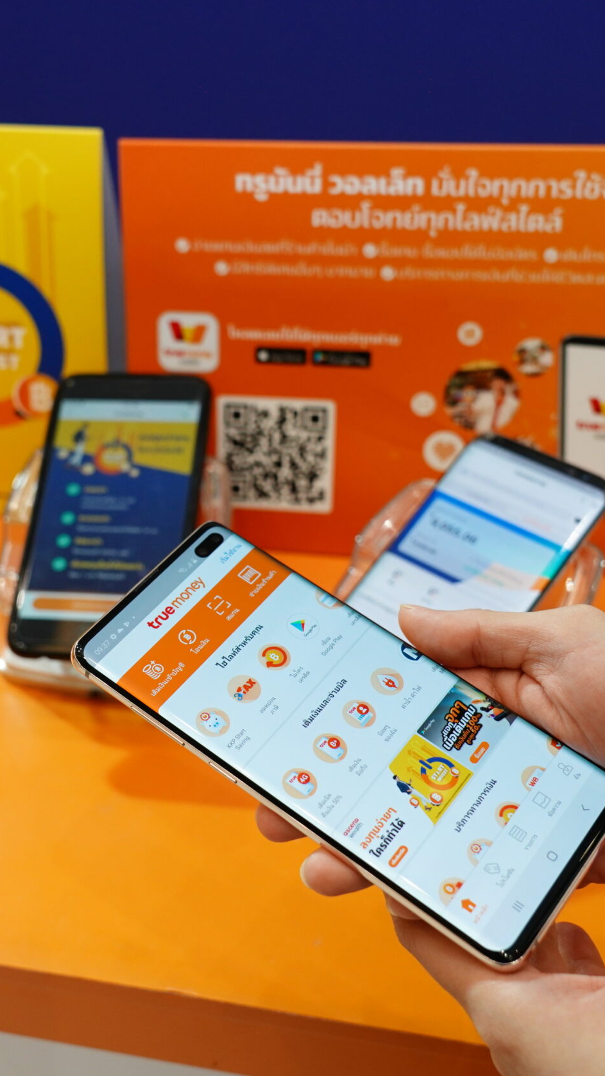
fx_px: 1369
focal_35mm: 48
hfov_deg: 24.7
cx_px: 182
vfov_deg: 42.9
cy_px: 535
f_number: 5
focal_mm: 30
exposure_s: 1/125
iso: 1600
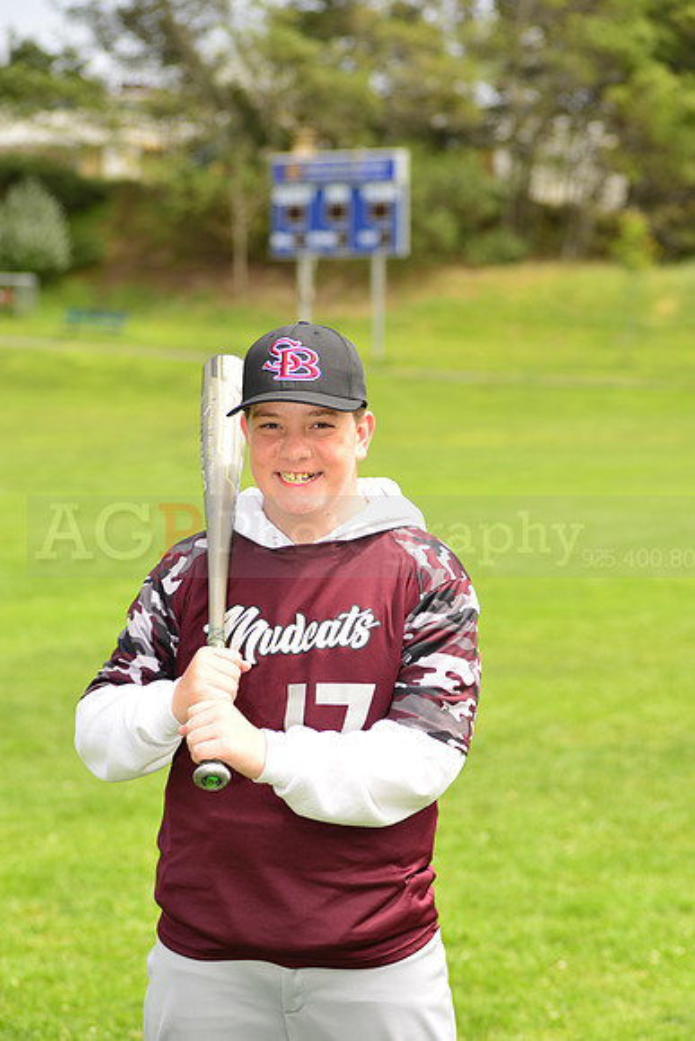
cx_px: 348
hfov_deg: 13.7
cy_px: 520
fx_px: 2894
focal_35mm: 100
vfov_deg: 20.4
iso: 100
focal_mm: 100
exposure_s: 1/250
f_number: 5
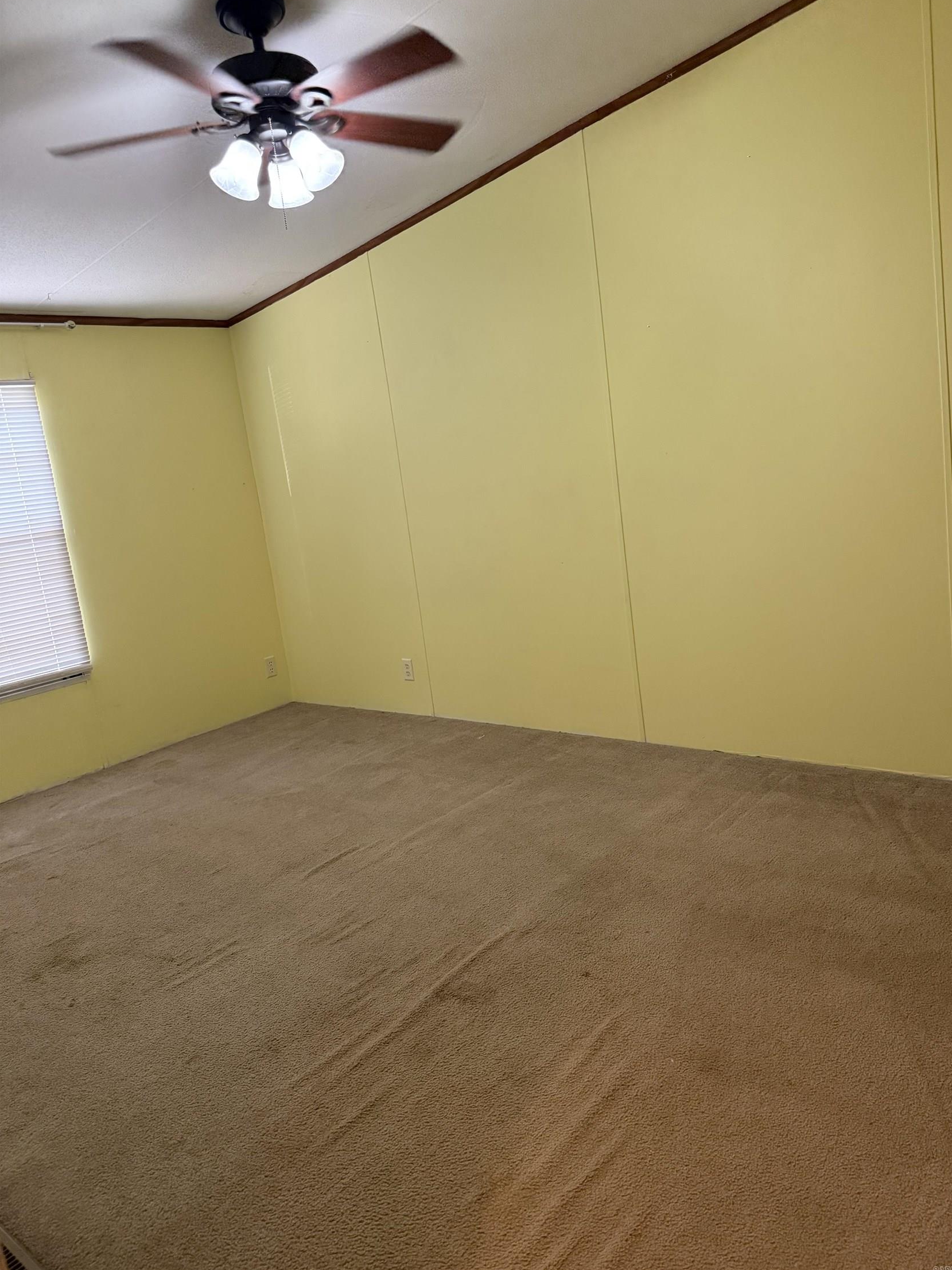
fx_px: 917
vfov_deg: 69.4
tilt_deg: -9.8
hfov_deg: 54.9
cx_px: 495
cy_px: 616
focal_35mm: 25
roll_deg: +7.2
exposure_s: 1/60
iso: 500
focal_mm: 6.76
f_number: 1.78
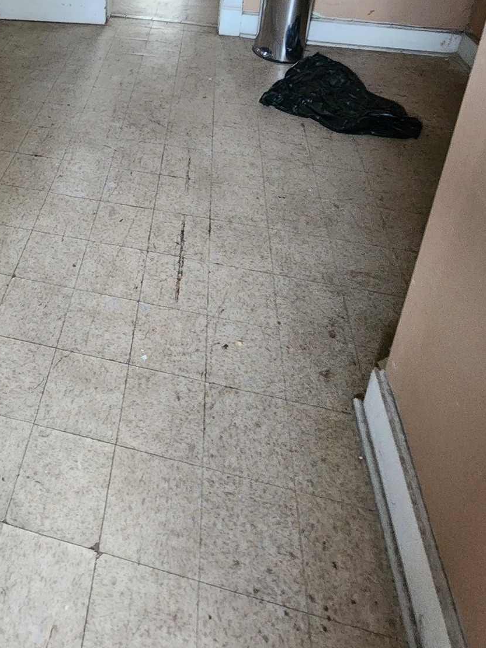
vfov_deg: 53.2
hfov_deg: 48.0
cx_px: 85
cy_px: 17
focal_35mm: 27
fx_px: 505
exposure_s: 1/30
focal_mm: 2.2
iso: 500
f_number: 2.2
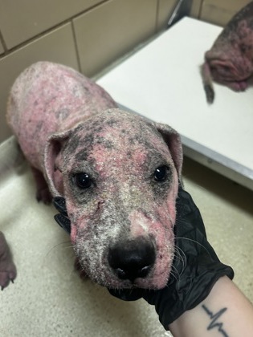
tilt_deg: -52.2
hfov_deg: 53.1
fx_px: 253
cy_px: 168
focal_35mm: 26
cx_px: 126
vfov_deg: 67.3
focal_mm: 5.7
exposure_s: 1/60
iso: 160
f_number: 1.5
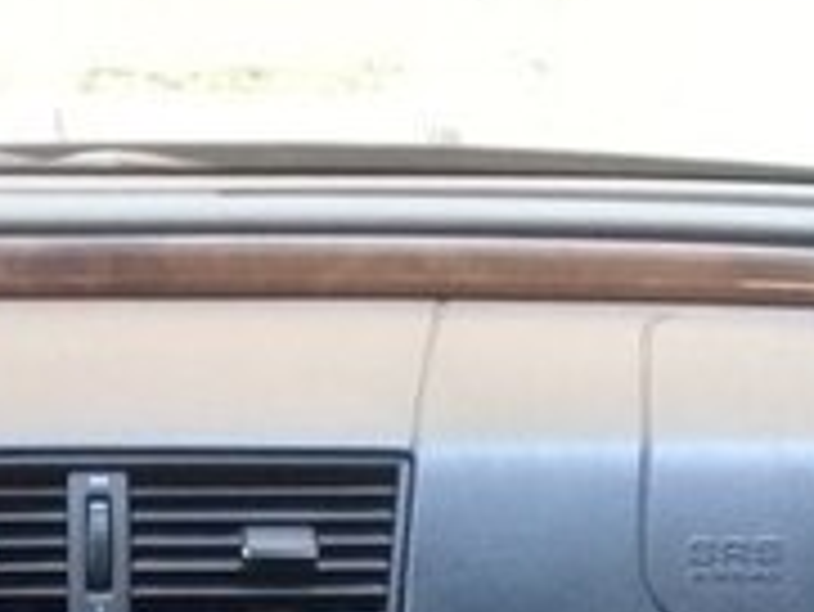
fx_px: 2659
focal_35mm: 113
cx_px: 58
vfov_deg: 12.2
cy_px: 1042
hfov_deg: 17.1
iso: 200
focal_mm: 3.3
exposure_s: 1/33
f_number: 2.2
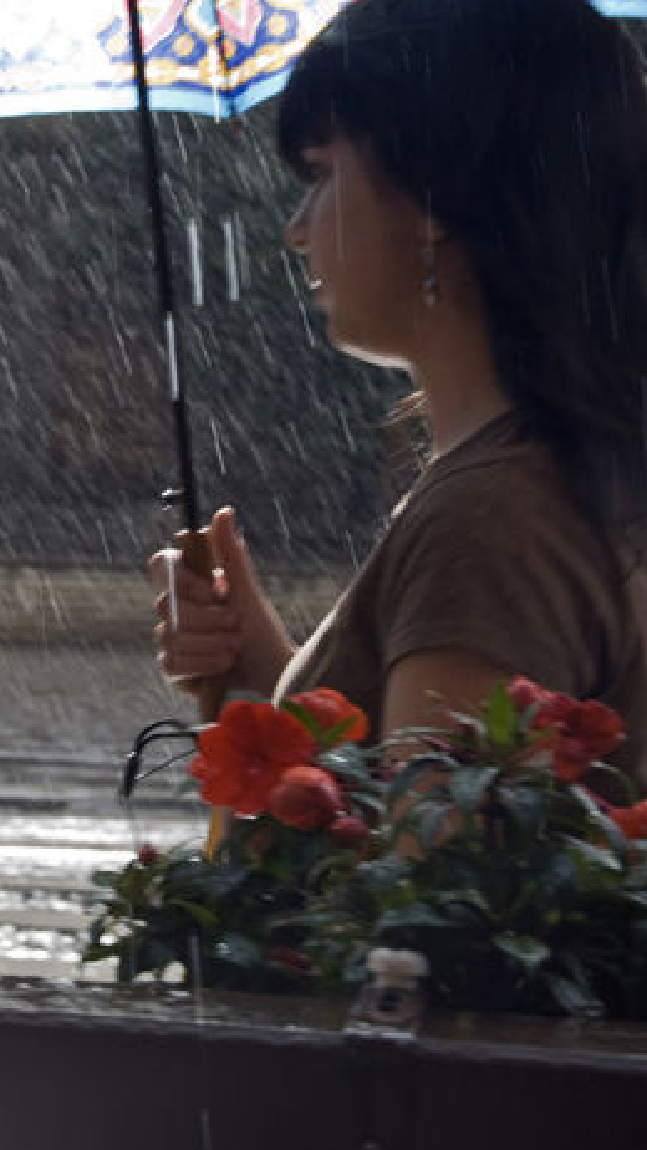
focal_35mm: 98
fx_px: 2988
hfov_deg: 12.1
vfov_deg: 21.7
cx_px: -122
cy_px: 423
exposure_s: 1/125
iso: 100
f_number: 7.1
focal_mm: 32
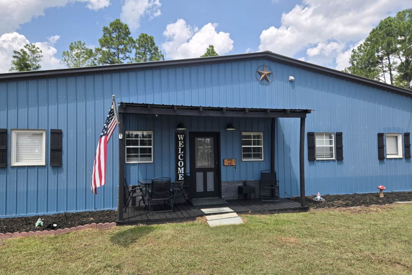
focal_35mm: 24
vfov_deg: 53.1
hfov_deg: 73.7
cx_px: 206
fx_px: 275
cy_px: 150
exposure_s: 1/2921
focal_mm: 5.4
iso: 64
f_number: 1.8
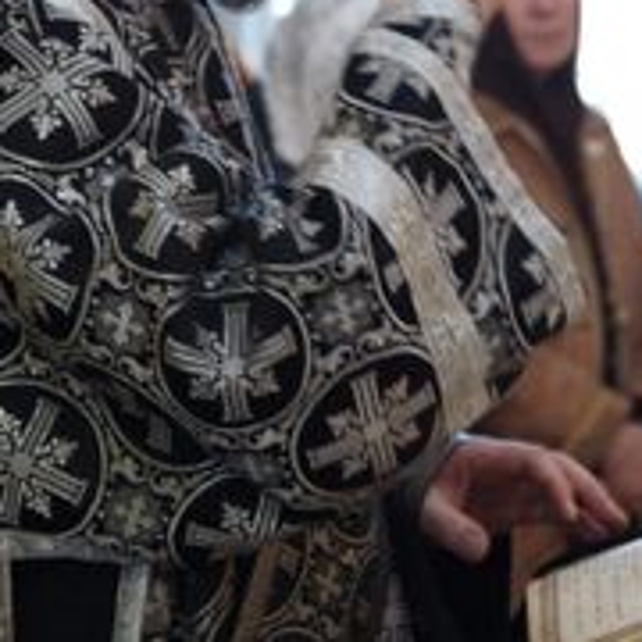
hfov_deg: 10.1
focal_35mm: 174
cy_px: 235
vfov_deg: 10.1
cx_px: 387
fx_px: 3644
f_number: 2.8
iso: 1250
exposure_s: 1/160
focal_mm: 35
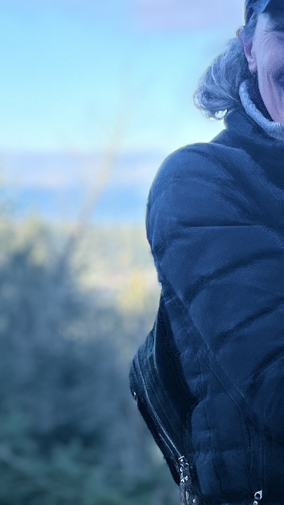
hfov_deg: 20.6
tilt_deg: -4.3
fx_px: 723
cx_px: 349
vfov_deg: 38.1
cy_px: 168
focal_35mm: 54
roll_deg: +2.3
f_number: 1.5
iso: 50
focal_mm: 5.7
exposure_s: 1/2165
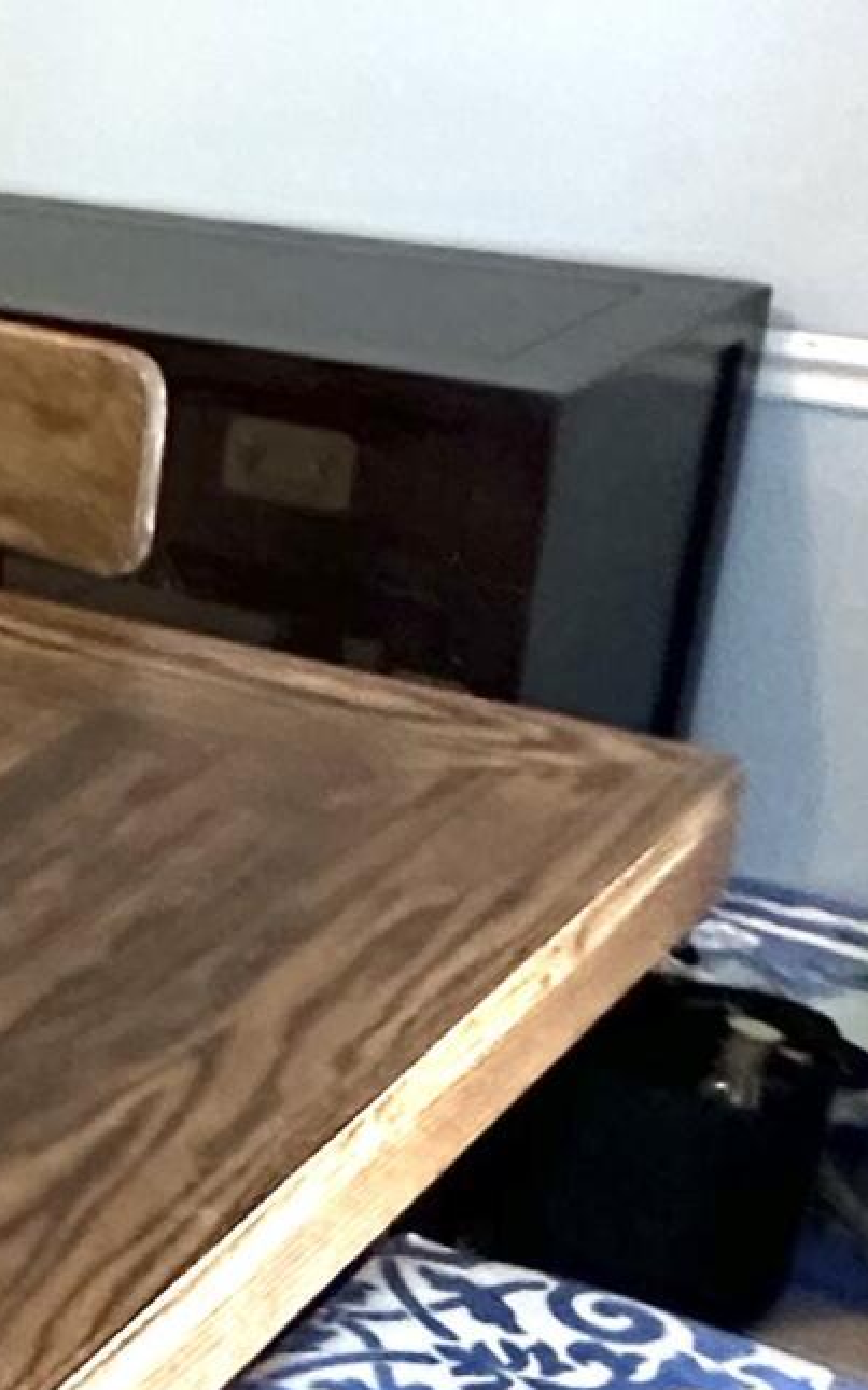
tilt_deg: -18.8
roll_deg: +4.9
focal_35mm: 69
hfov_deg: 13.6
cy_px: 614
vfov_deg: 29.8
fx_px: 2612
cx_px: -1223
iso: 500
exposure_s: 1/60
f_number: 2.2
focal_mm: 2.22
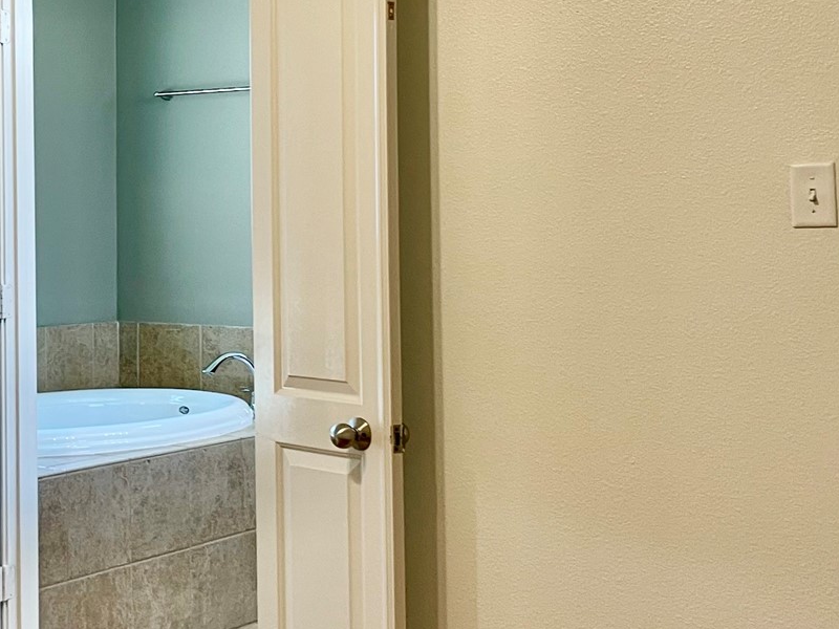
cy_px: 164
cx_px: 10
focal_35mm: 64
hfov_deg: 28.5
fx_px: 1551
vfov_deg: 22.7
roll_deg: +0.3
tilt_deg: +1.6
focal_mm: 5.1
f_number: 1.6
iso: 80
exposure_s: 1/60
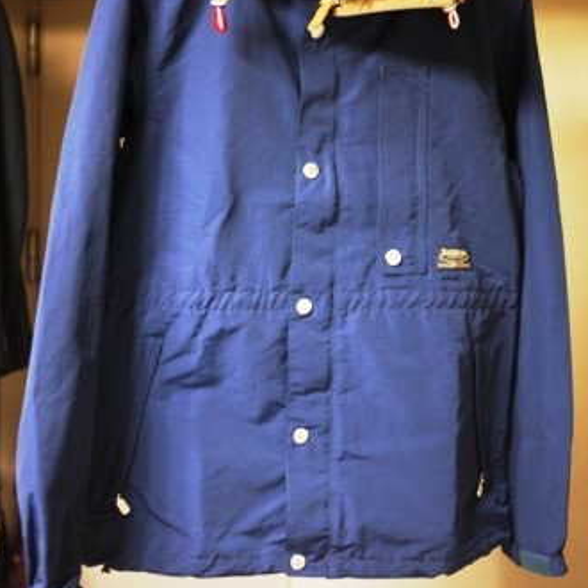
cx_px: 290
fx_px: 922
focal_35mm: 48
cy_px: 237
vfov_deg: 35.2
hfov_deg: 35.4
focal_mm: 20
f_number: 1.7
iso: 400
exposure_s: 1/20
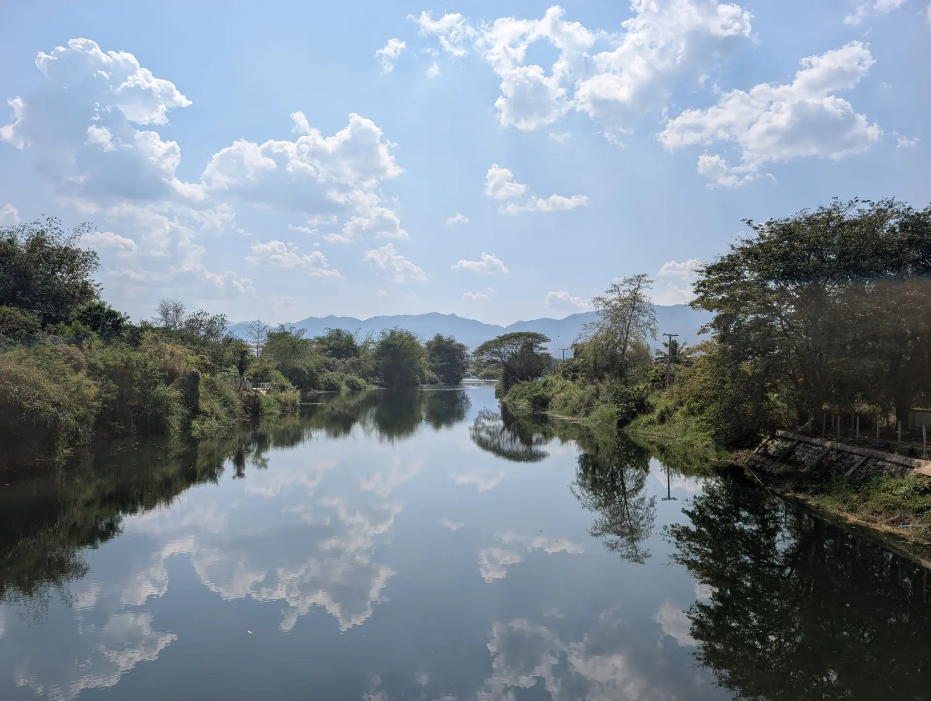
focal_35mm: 24
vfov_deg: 56.9
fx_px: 646
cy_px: 350
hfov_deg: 71.5
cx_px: 466
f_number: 1.68
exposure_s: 1/2445
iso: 22
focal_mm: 6.9
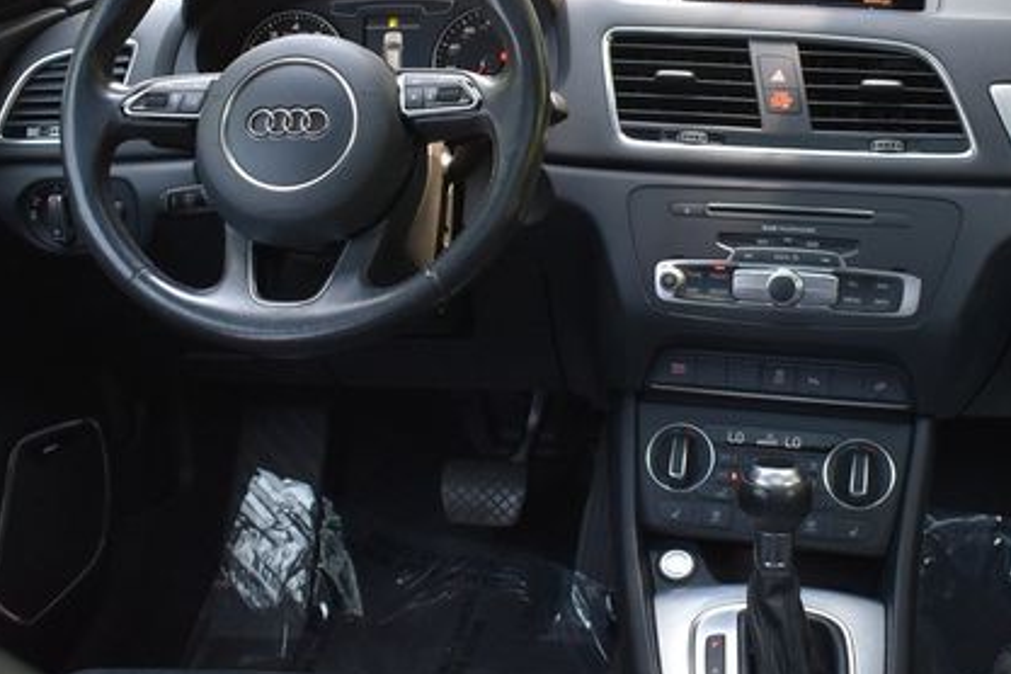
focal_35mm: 46
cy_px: 273
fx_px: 1292
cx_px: 529
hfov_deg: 42.7
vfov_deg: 29.2
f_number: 3.5
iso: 720
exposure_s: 1/250
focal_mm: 20
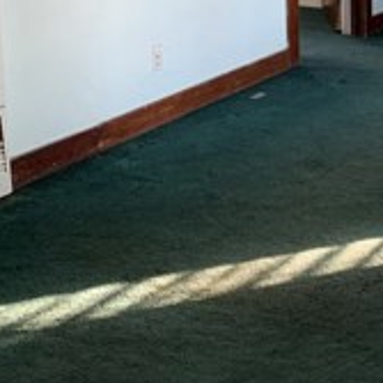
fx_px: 1102
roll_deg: +1.0
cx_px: 383
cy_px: -2
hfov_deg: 19.2
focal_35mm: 88
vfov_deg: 19.2
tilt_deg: -8.9
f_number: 1.8
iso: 200
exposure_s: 1/60
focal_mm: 4.25
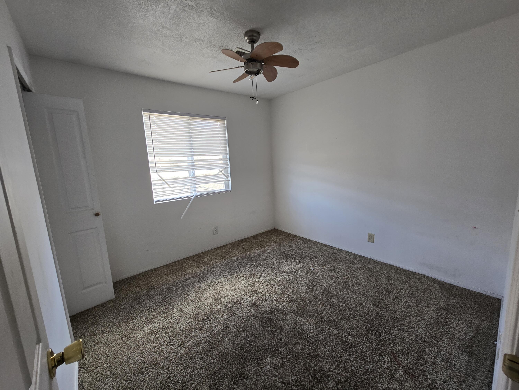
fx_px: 195
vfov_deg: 89.9
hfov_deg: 106.2
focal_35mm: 13
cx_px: 260
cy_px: 195
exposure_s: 1/60
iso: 100
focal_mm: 2.2
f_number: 2.2
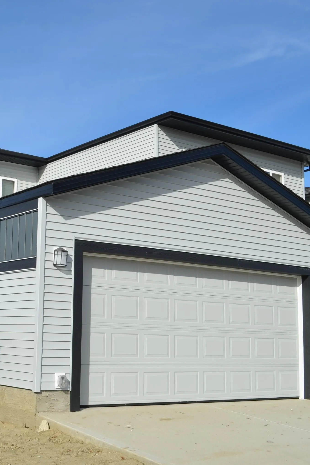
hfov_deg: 25.9
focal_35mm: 50
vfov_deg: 39.6
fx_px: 646
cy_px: 232
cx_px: 17
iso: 100
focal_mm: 22
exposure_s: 1/250
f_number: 8
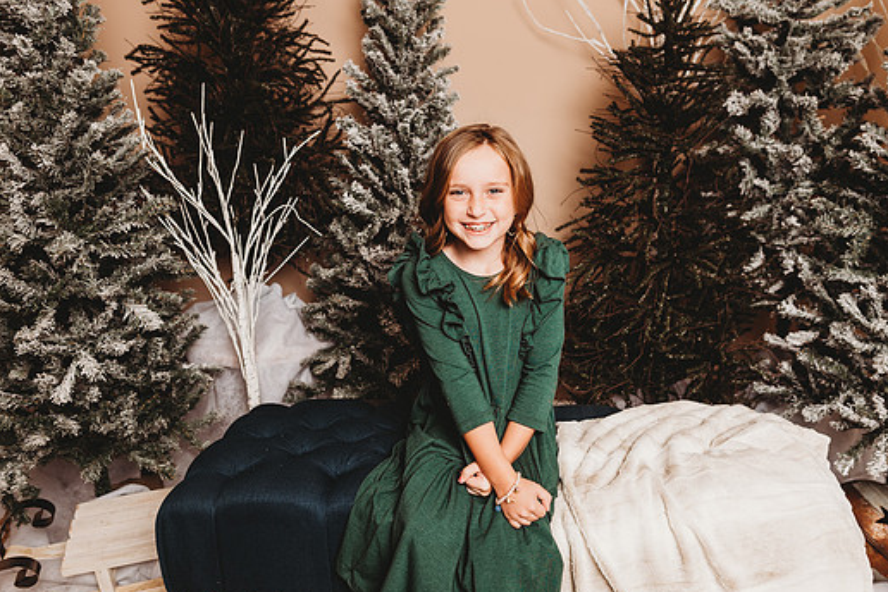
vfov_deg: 47.9
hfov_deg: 67.3
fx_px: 666
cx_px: 468
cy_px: 288
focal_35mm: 27
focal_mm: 24
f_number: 3.2
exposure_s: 1/160
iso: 100
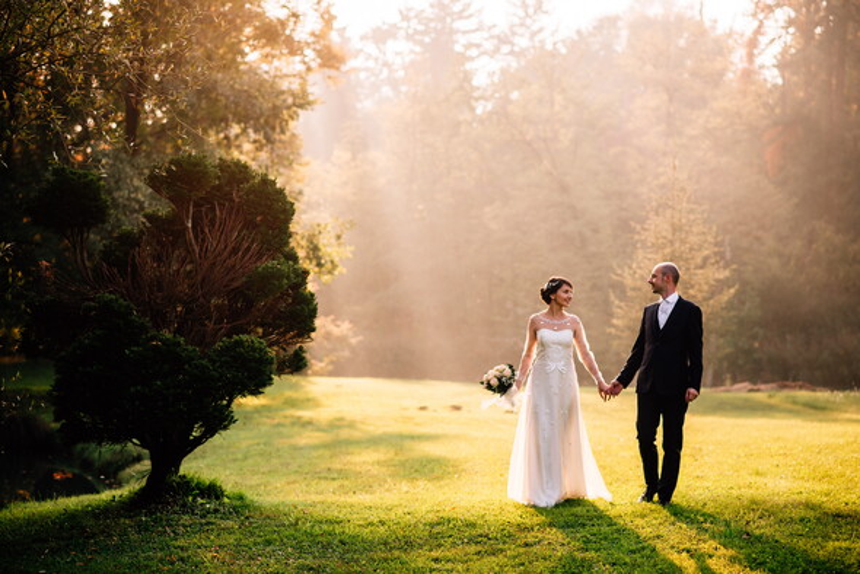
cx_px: 430
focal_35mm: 85
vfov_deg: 16.1
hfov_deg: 23.9
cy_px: 287
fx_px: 2031
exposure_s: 1/1600
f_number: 2.2
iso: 125
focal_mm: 85
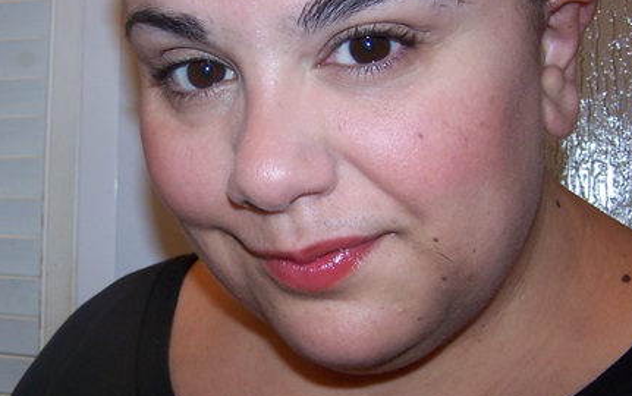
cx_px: 233
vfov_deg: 22.8
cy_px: 201
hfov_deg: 35.4
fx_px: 982
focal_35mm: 57
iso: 80
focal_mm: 6.3
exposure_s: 1/60
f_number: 2.8
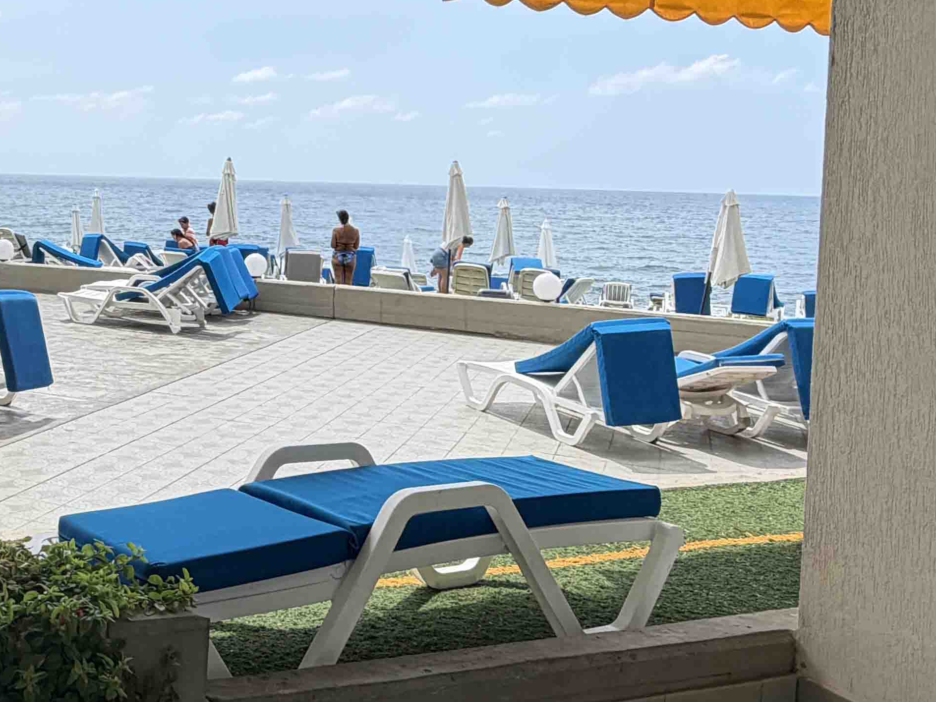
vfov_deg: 34.1
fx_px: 1136
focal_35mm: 42
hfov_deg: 41.9
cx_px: 131
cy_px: 238
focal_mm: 2.22
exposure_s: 1/770
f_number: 2.2
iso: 25
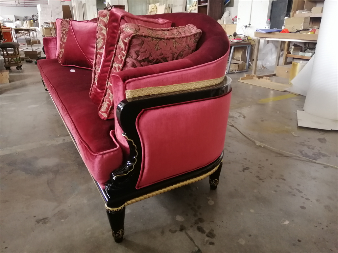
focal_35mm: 26
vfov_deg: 53.1
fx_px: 254
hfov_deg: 67.3
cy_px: 126
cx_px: 169
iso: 400
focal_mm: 3.81
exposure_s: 1/25
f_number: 2.2
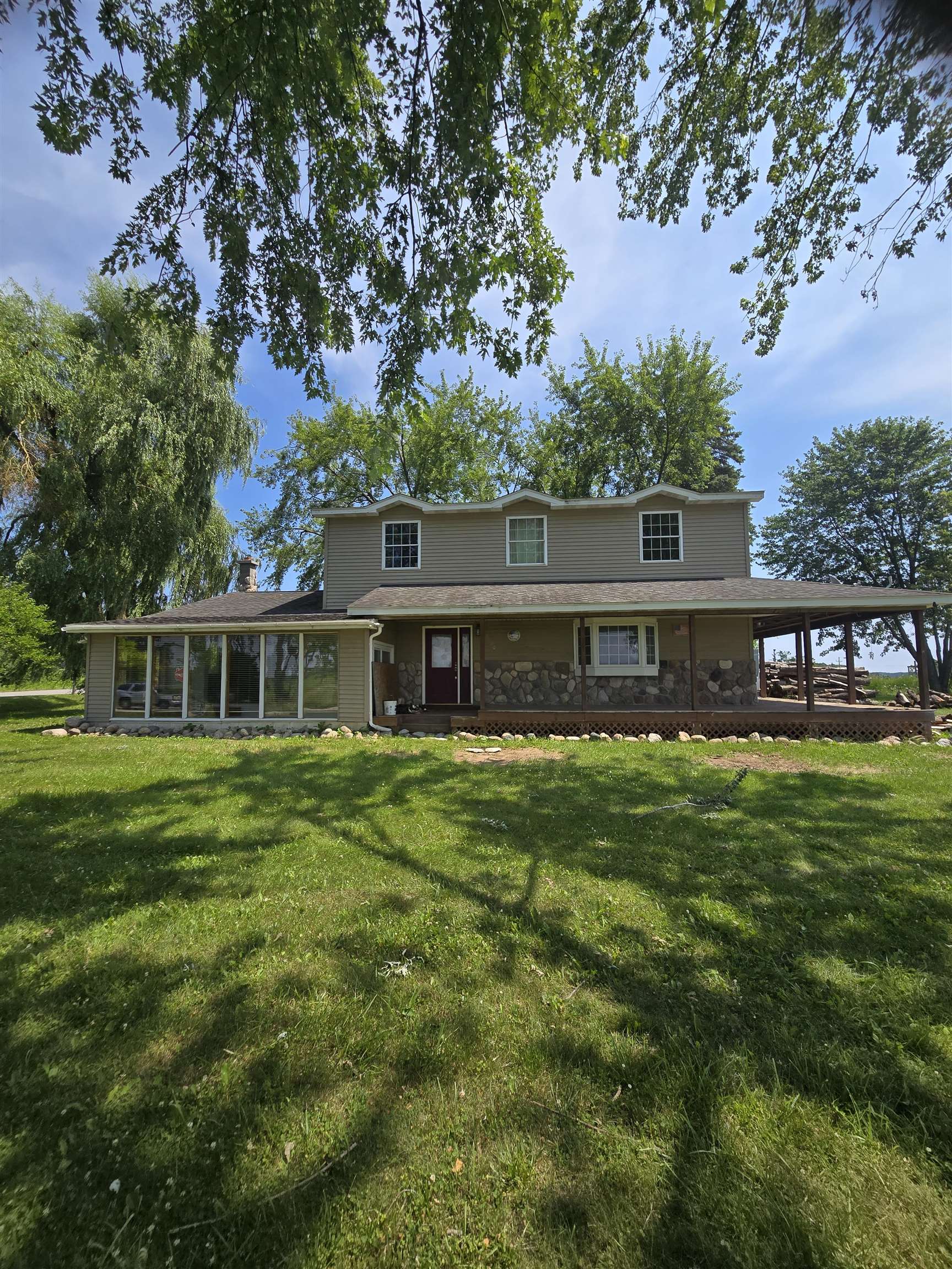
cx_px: 476
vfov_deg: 106.2
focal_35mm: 13
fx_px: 477
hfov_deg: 89.9
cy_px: 634
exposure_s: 1/1839
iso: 50
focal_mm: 2.2
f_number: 2.2
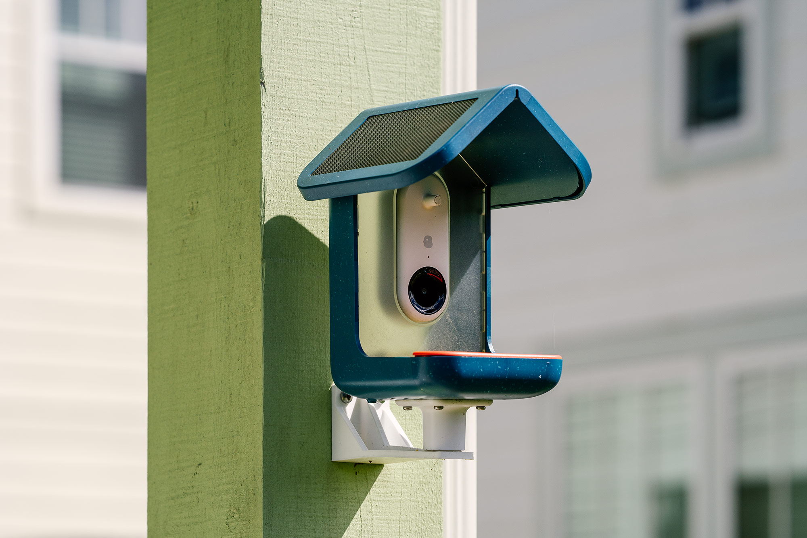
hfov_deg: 15.2
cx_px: 404
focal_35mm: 135
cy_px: 269
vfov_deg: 10.2
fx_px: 3026
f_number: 5
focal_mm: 135
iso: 160
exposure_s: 1/2500
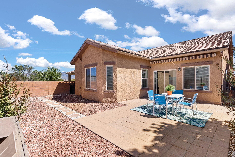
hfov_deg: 93.2
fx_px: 111
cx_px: 125
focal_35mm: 17
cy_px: 80
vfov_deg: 70.4
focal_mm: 16
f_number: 9
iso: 160
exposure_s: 1/80
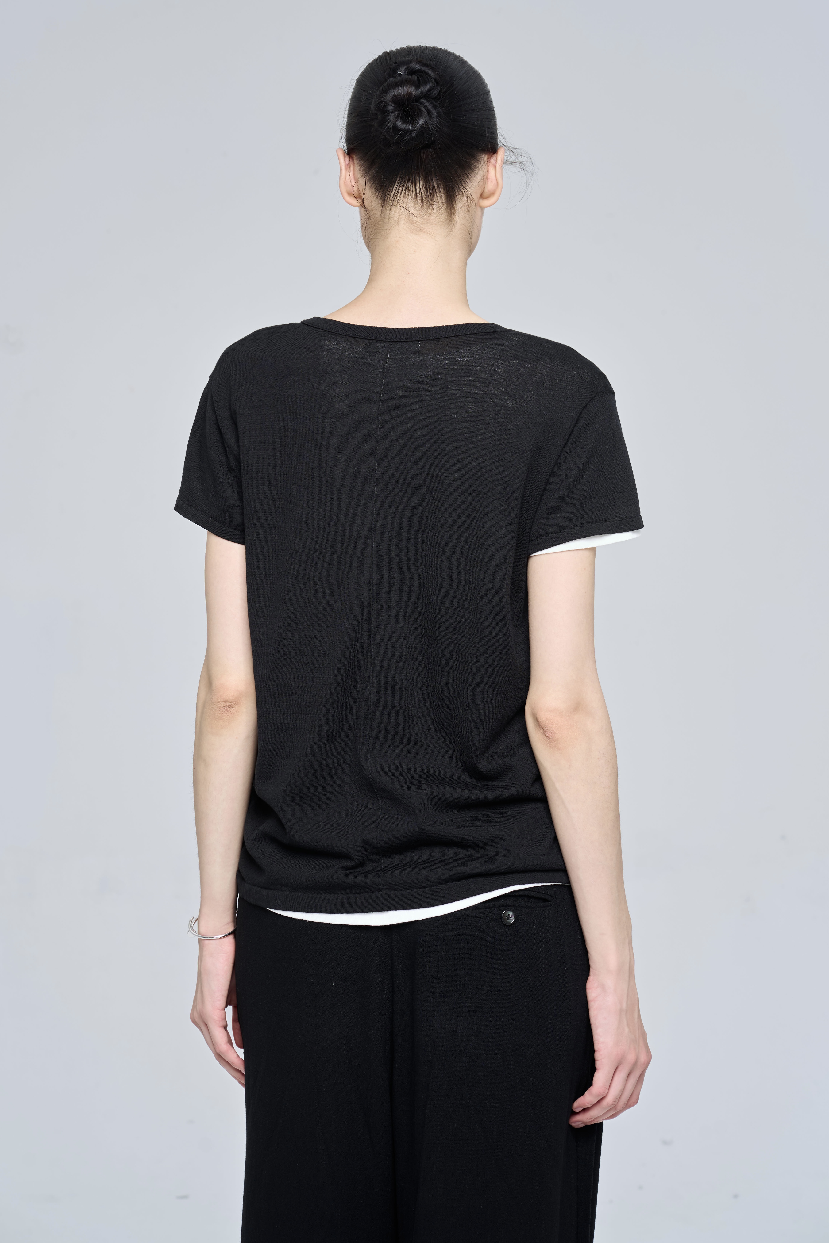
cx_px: 414
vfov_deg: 23.9
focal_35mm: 85
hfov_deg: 16.1
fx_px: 2936
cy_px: 622
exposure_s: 1/125
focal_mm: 85
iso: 200
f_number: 8
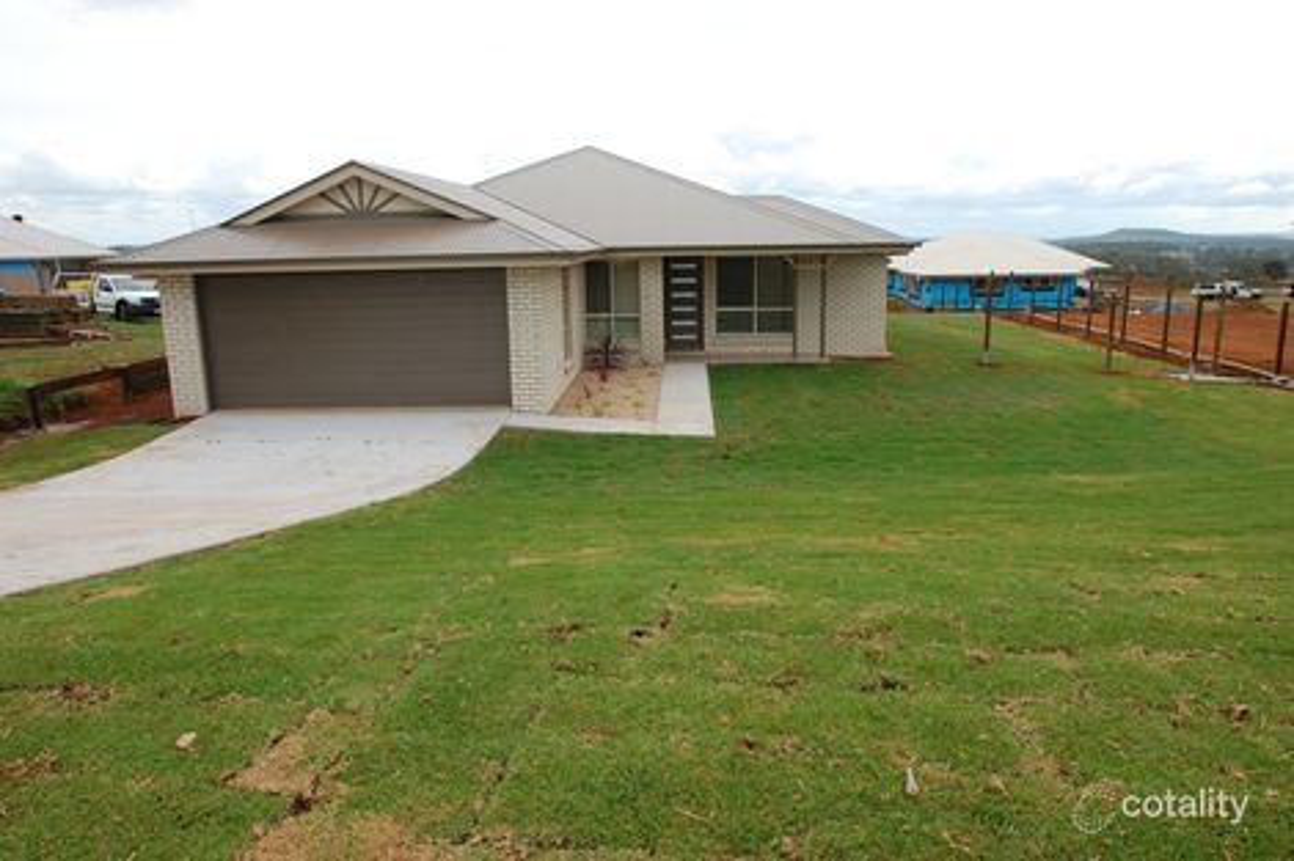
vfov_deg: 50.4
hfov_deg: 70.5
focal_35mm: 26
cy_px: 430
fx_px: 916
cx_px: 647
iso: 200
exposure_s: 1/250
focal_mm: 17
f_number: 8
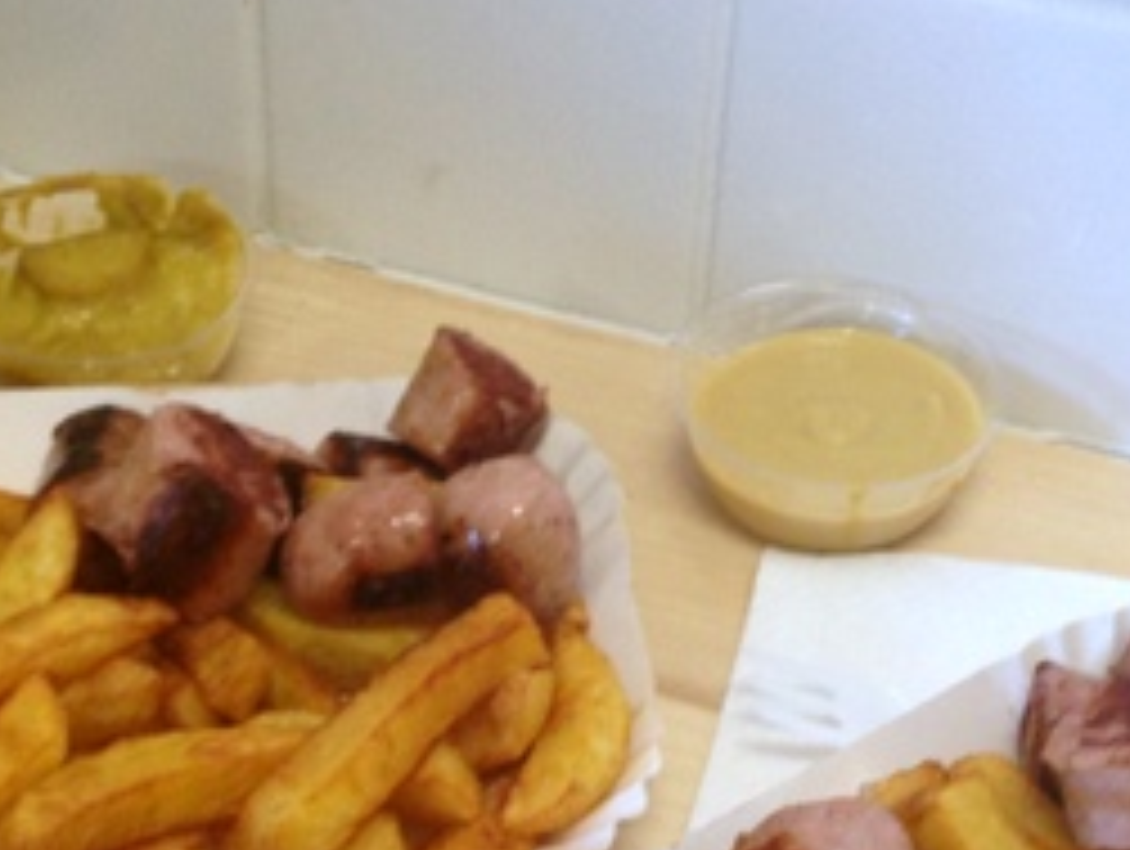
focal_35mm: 84
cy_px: 787
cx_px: 459
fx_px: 2746
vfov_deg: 17.3
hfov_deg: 23.2
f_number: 2.4
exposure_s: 1/20
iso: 100
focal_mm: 4.13
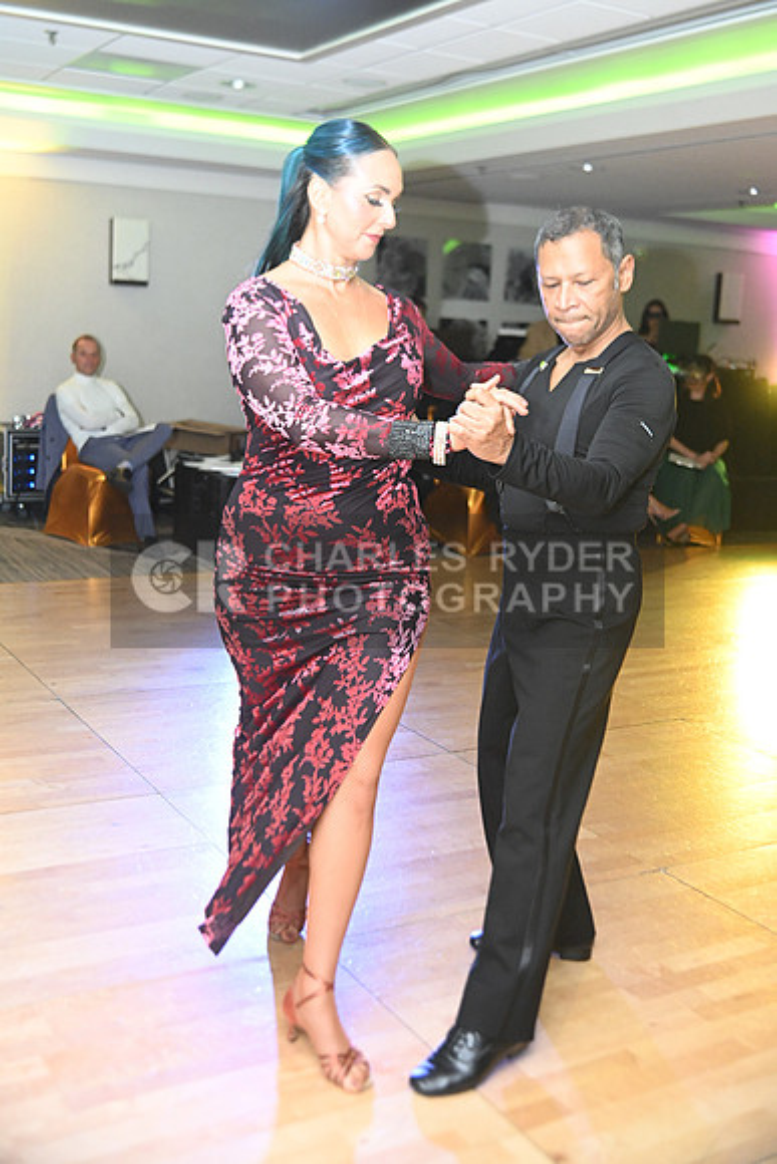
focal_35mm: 38
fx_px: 1229
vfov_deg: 50.7
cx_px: 388
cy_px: 582
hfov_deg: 35.1
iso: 5000
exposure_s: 1/200
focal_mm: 38
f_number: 5
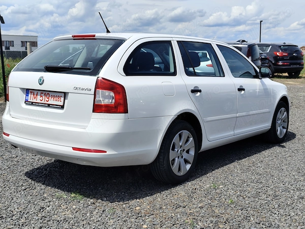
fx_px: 405
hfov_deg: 41.2
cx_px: 152
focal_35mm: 46
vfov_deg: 31.5
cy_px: 114
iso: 50
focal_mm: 6.19
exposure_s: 1/1486
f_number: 1.65
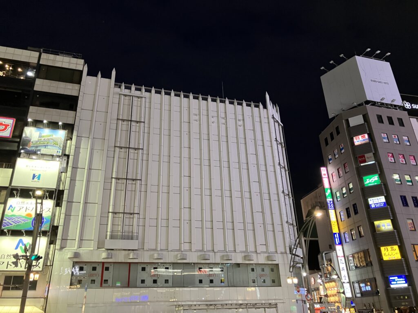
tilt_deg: +26.5
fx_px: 338
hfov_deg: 63.4
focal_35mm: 28
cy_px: 156
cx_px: 209
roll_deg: +1.9
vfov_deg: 49.7
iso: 320
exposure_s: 1/50
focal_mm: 3.99
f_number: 1.8
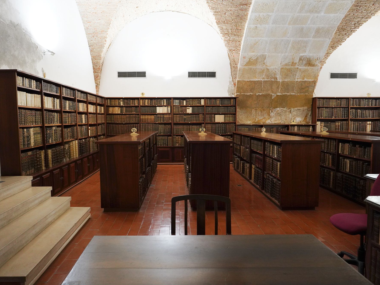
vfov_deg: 53.1
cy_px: 142
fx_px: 285
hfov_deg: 67.2
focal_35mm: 26
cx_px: 178
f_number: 4
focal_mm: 24
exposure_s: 1/80
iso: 3200
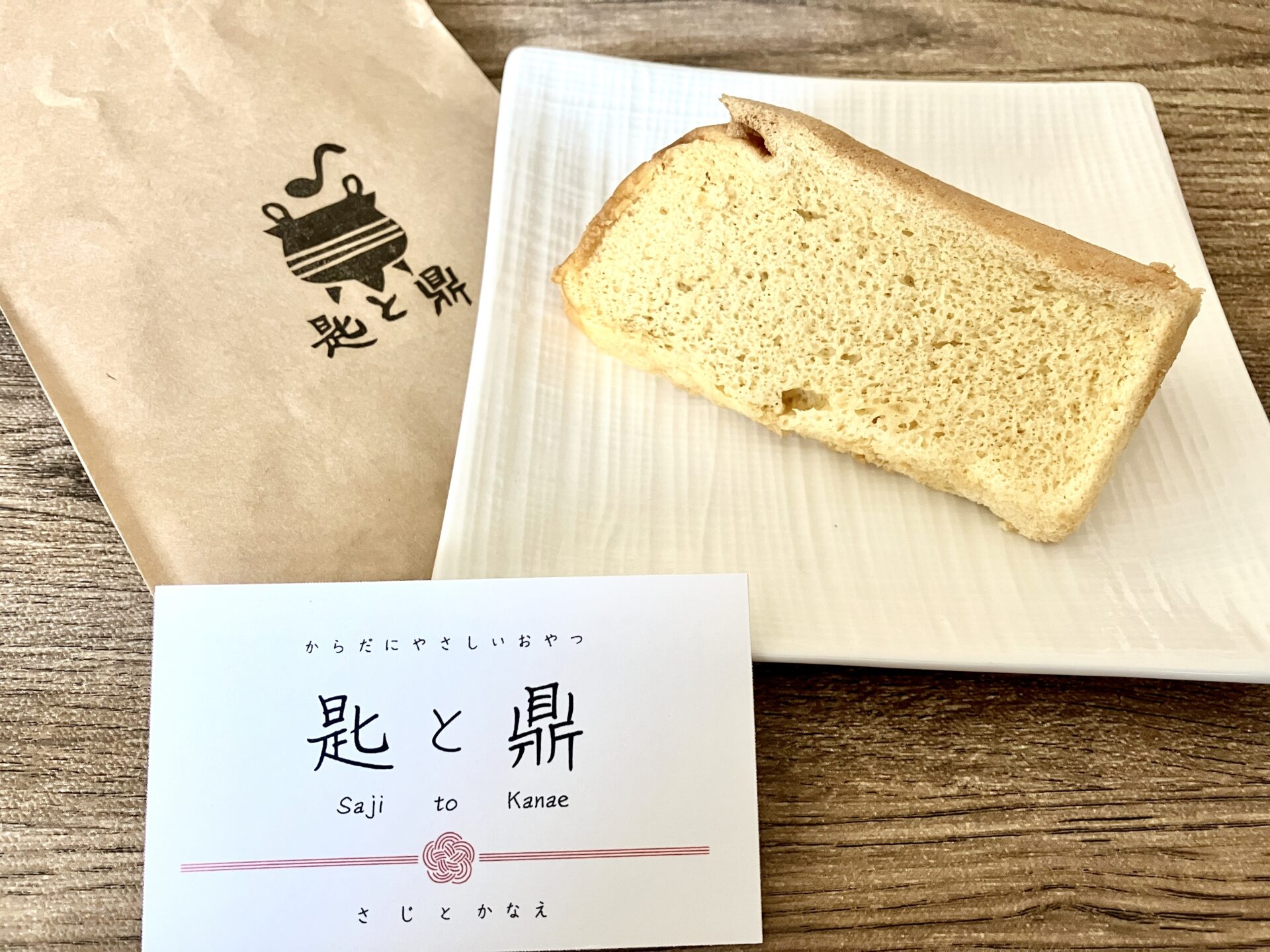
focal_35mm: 28
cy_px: 476
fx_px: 1027
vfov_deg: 49.7
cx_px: 635
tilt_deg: -56.2
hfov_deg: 63.4
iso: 125
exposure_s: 1/60
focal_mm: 3.99
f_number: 1.8
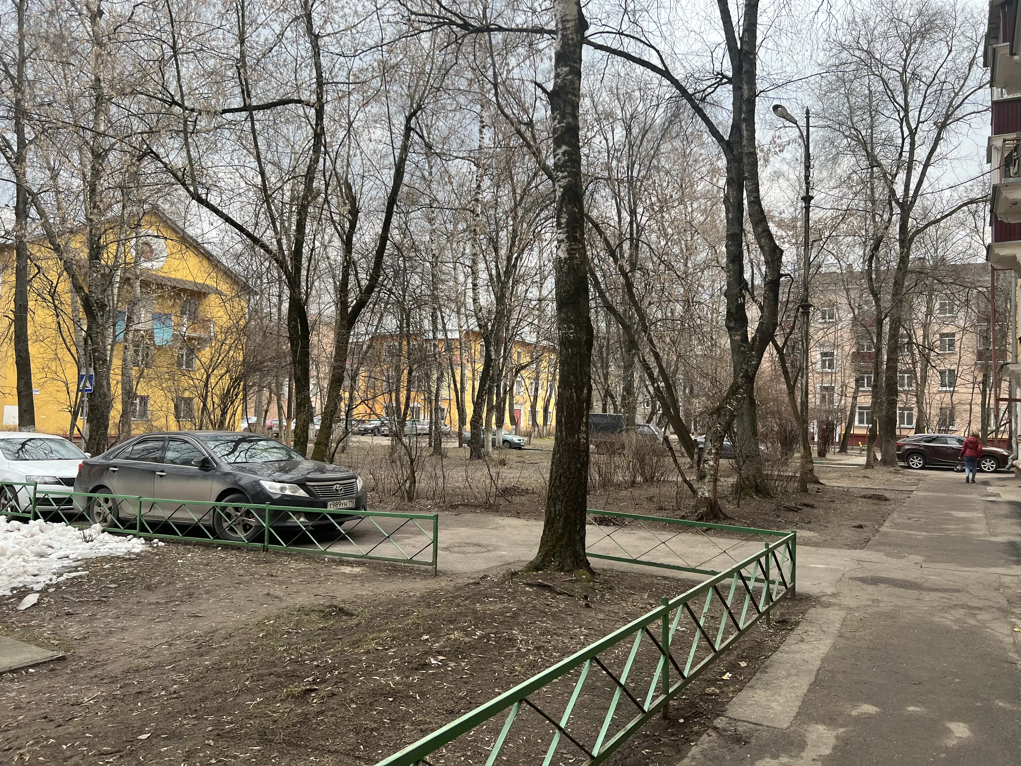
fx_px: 767
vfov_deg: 53.1
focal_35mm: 26
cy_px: 383
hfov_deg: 67.3
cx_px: 510
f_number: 1.5
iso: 50
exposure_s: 1/775
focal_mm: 5.7
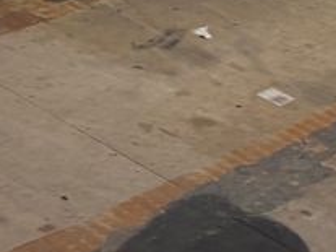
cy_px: -319
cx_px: 394
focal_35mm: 129
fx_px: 1251
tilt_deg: -5.5
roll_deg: +0.0
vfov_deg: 10.2
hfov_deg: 14.8
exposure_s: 1/100
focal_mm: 6.76
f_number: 1.78
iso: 100
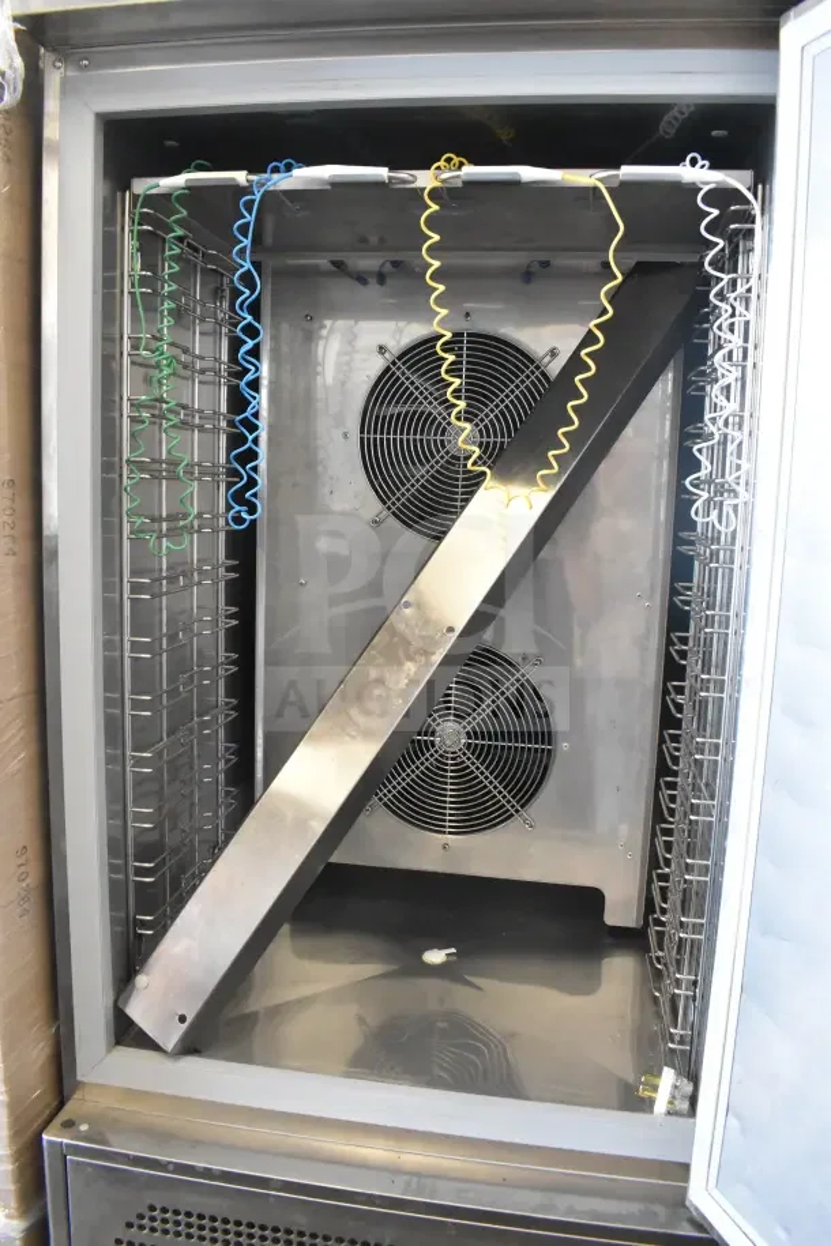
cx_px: 416
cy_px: 623
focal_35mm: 27
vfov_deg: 67.4
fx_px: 935
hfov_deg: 47.9
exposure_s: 1/100
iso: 6400
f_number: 5
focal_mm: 18
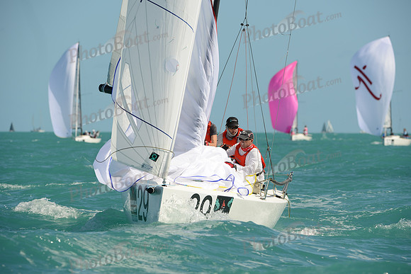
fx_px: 3083
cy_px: 137
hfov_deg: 7.6
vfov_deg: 5.1
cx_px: 206
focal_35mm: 270
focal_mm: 270
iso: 200
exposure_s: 1/1000
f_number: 7.1
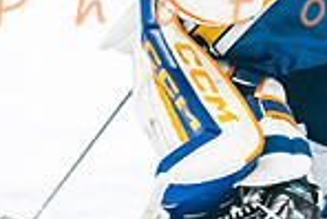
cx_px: 329
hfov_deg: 2.7
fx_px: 7065
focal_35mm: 777
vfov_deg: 1.8
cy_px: -11
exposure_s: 1/640
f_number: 3.2
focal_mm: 168
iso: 640
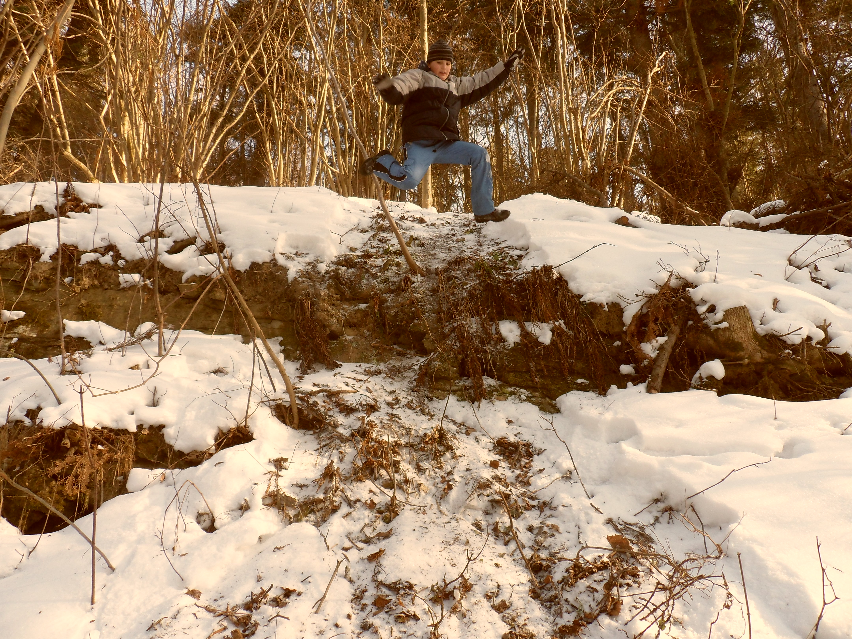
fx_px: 665
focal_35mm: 27
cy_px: 320
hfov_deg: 65.3
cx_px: 426
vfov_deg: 51.4
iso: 80
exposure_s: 1/180
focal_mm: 4.9
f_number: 3.3
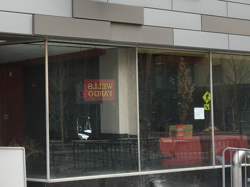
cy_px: 88
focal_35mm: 76
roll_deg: +0.5
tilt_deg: +0.5
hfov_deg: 24.4
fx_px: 549
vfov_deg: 19.4
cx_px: -3
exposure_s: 1/120
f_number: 2.2
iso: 25
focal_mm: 4.15
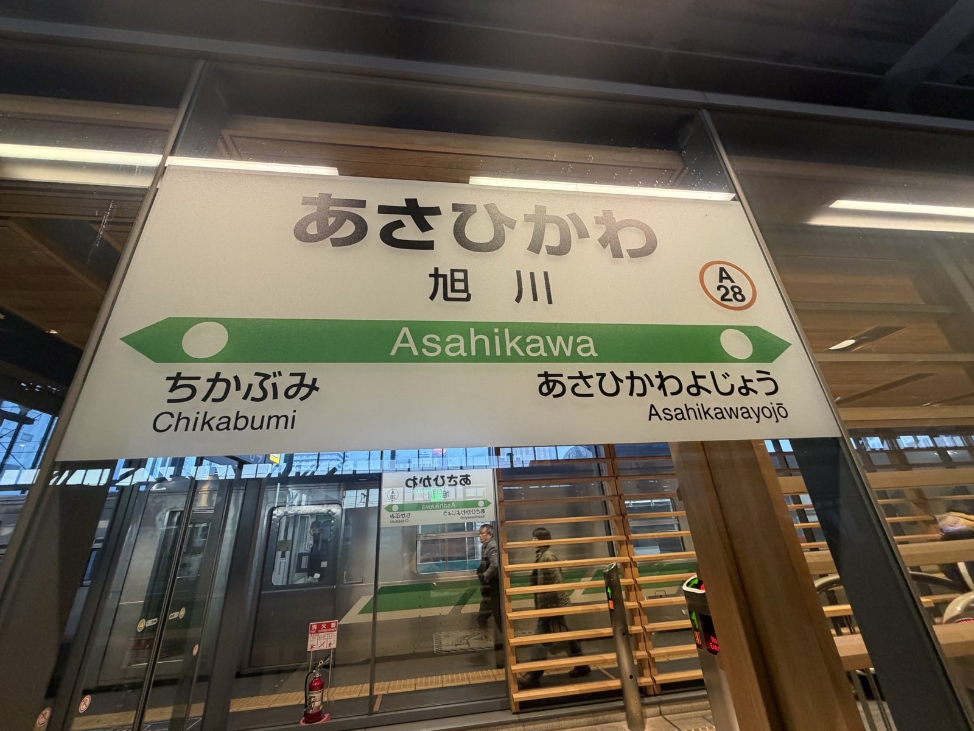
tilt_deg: +22.9
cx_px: 487
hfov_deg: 102.1
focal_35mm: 14
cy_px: 366
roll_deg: +3.7
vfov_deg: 85.7
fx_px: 394
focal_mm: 2.22
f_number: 2.2
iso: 200
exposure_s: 1/50
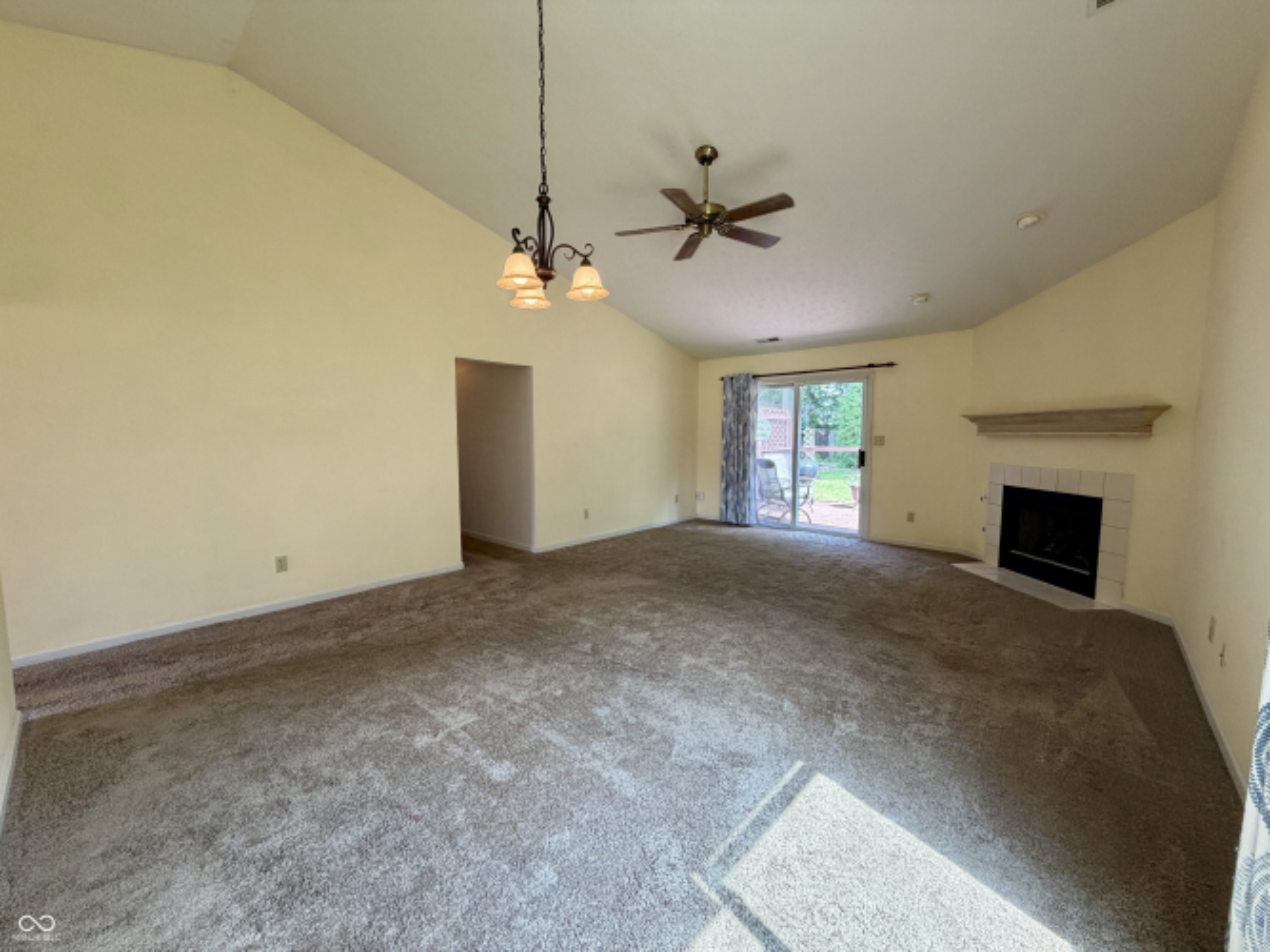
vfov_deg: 85.7
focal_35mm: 14
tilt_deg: -4.9
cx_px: 635
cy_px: 476
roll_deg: +0.4
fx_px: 514
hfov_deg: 102.1
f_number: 2.2
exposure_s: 1/120
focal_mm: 2.22
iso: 160
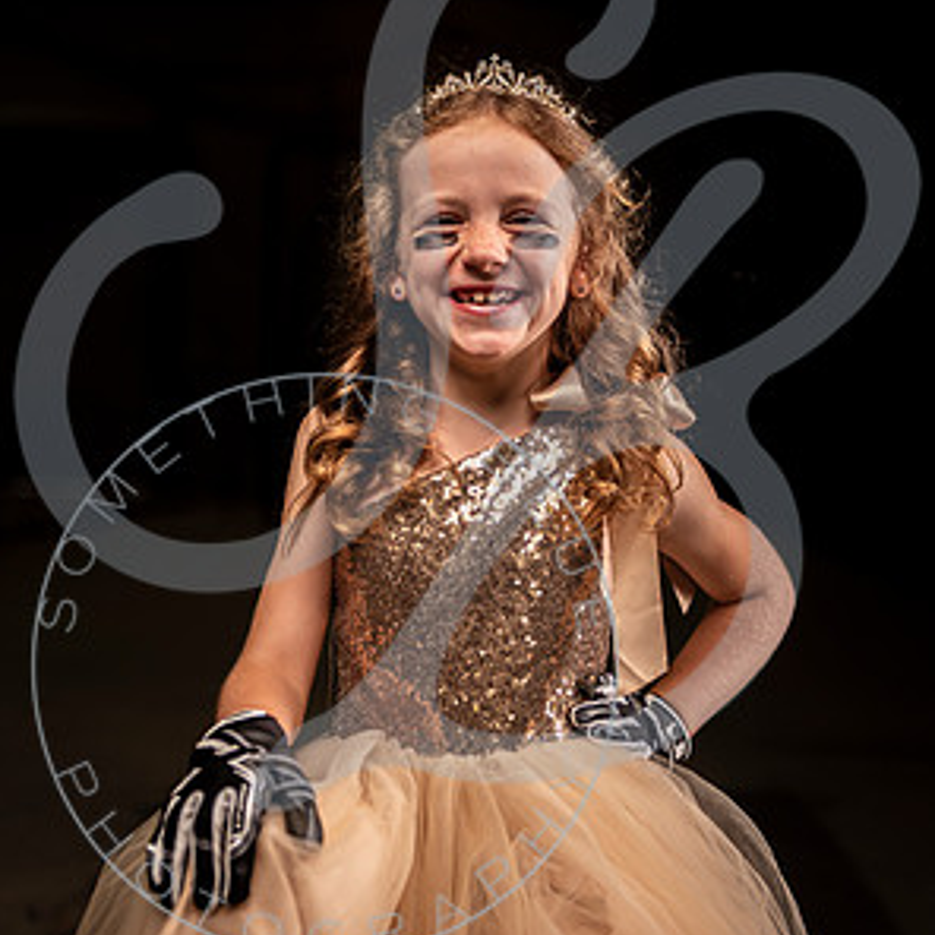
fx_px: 2292
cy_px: 426
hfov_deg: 23.1
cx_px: 468
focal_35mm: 75
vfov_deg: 23.1
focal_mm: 58
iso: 100
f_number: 2.8
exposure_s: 1/800
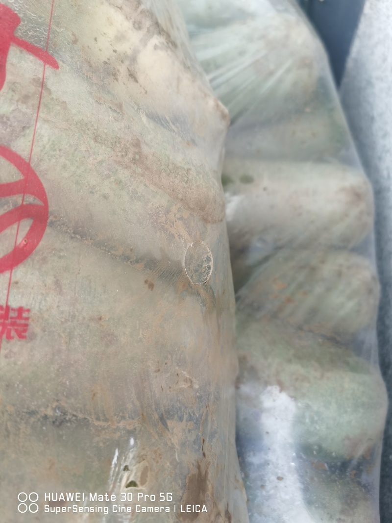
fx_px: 408
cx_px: 196
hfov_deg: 51.3
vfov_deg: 65.3
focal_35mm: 27
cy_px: 262
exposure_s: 1/100
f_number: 1.6
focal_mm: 5.56
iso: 160
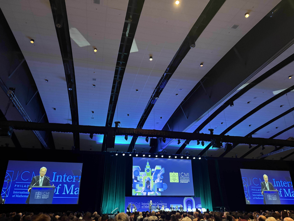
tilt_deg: +22.2
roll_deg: -1.0
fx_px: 221
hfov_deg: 67.3
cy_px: 110
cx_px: 147
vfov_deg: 53.1
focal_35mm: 26
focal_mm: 5.96
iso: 500
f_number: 1.6
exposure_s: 1/30
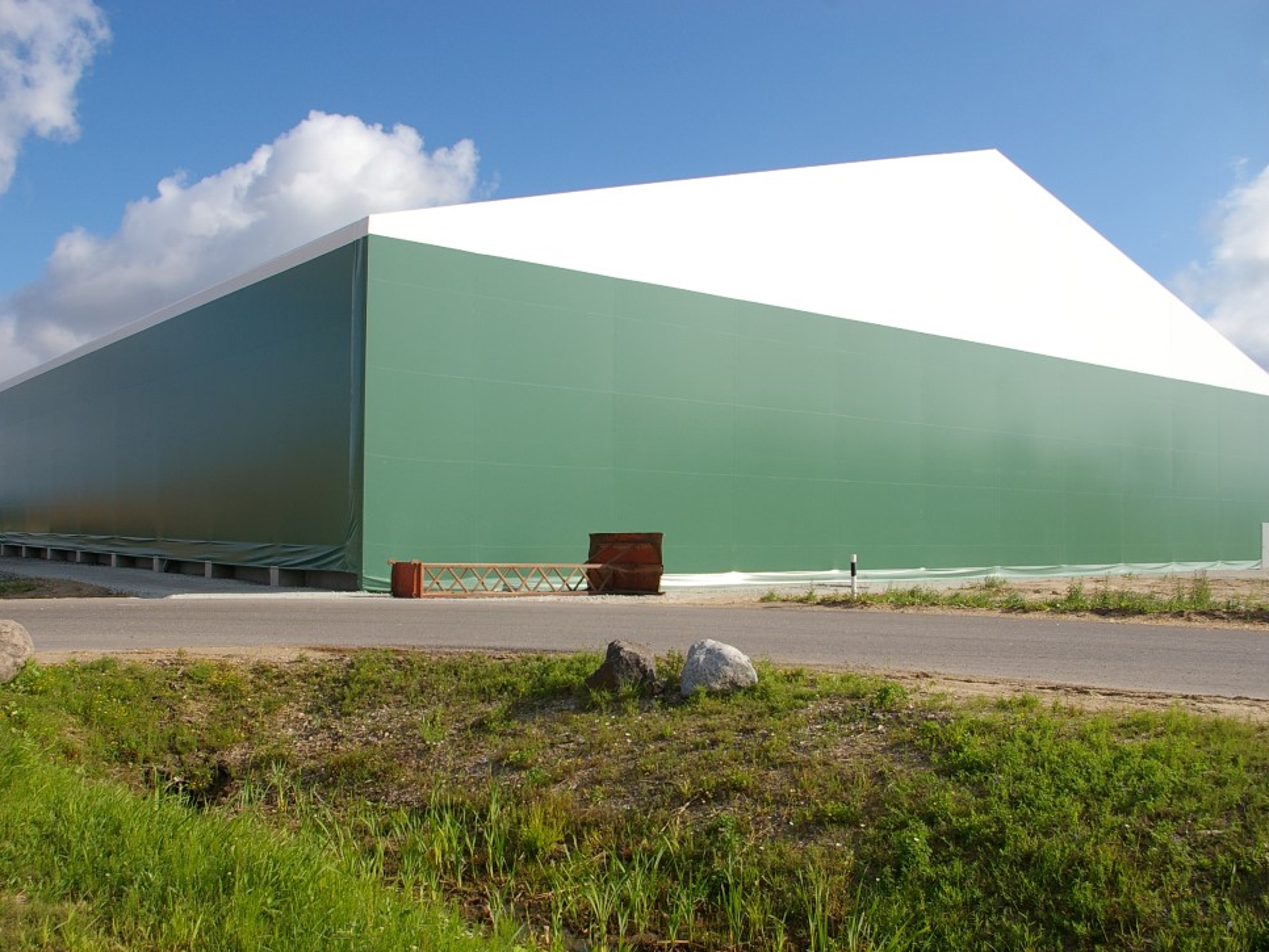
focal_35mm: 31
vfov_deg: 45.4
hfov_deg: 58.2
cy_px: 499
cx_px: 575
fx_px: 1137
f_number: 8
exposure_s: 1/500
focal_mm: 18
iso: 200
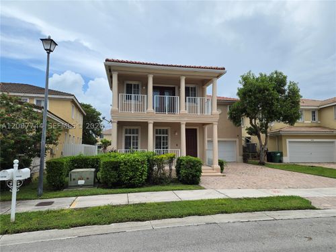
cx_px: 168
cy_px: 126
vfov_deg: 58.9
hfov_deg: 73.9
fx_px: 223
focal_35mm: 23
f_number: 1.7
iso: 80
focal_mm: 6.25
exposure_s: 1/4235
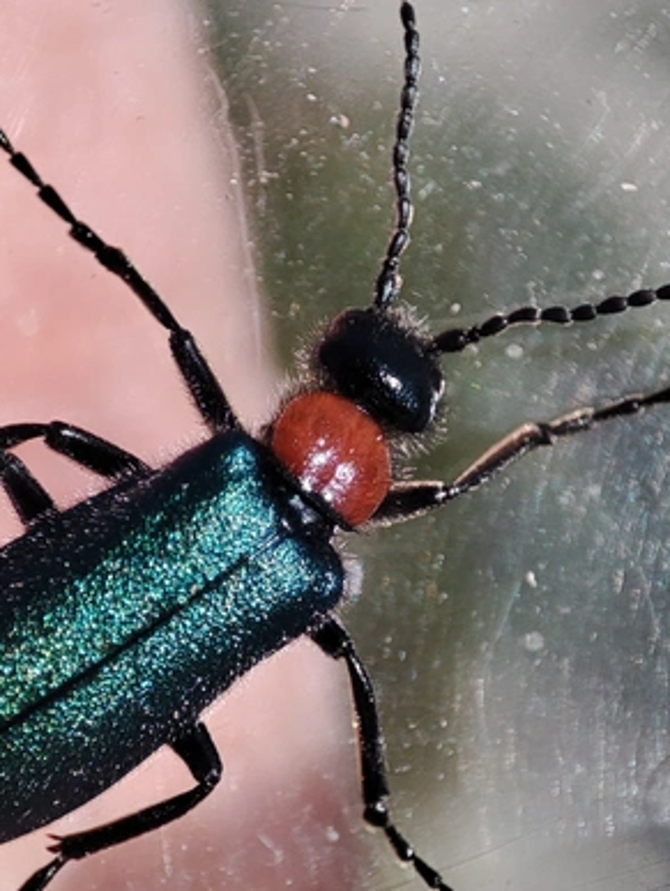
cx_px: 237
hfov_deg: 37.5
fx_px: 979
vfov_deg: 48.2
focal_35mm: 38
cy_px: 587
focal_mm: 4.03
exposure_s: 1/2000
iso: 50
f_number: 2.4
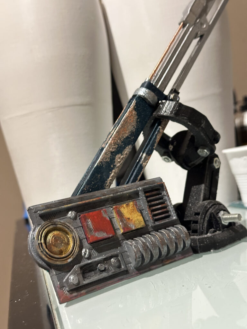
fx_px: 457
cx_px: 124
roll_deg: +9.4
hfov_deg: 30.3
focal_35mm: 48
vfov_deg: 39.7
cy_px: 164
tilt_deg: -0.6
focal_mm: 6.86
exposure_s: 1/20
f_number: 1.78
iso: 800
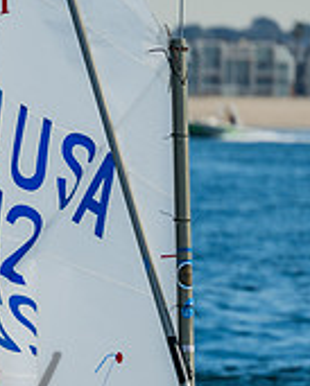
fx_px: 8468
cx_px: 27
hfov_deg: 2.1
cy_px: 483
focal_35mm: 739
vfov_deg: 2.6
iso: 100
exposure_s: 1/320
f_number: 6.3
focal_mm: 200
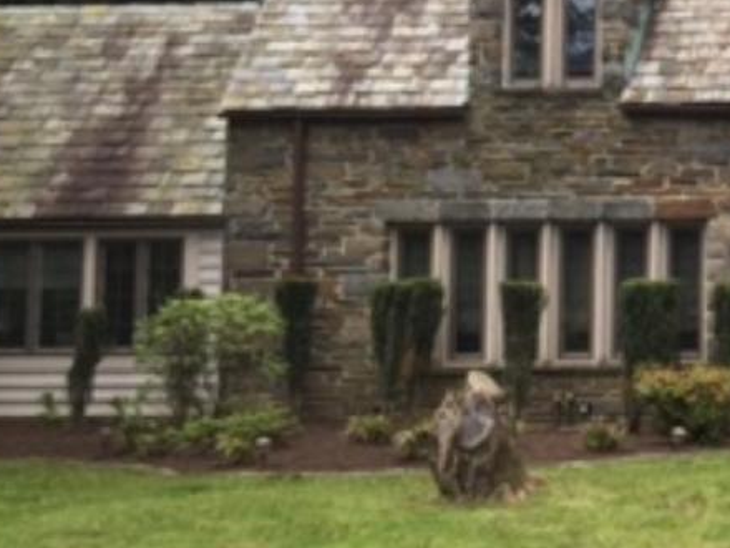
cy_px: 169
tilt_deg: +5.0
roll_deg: -0.6
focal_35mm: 95
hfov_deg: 18.4
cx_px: 1092
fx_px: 2003
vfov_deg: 15.5
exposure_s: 1/732
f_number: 2.2
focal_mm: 4.15
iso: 32
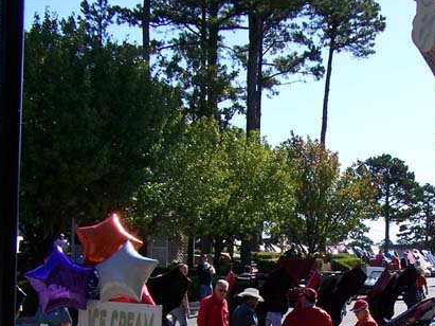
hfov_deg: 25.7
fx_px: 930
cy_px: 316
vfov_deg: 19.4
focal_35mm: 74
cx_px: 365
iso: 80
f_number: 4
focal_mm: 6.3
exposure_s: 1/640
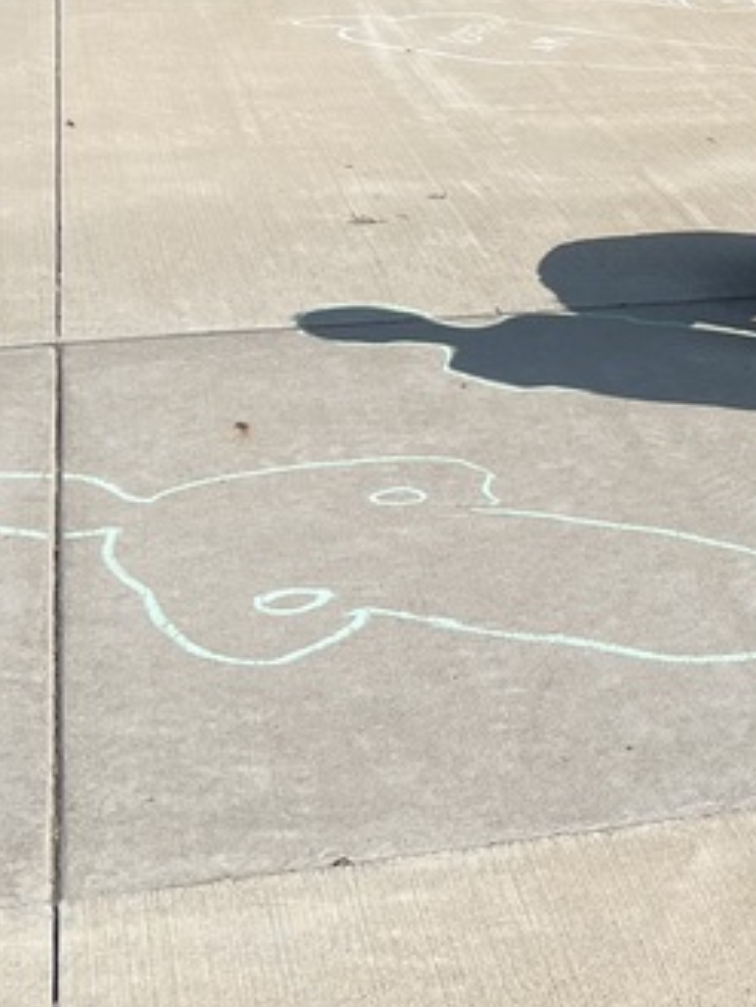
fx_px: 2357
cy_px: 107
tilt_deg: -14.4
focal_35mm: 81
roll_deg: -1.5
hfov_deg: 17.4
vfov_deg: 23.5
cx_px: 891
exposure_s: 1/6211
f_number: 1.5
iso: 50
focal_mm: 5.7
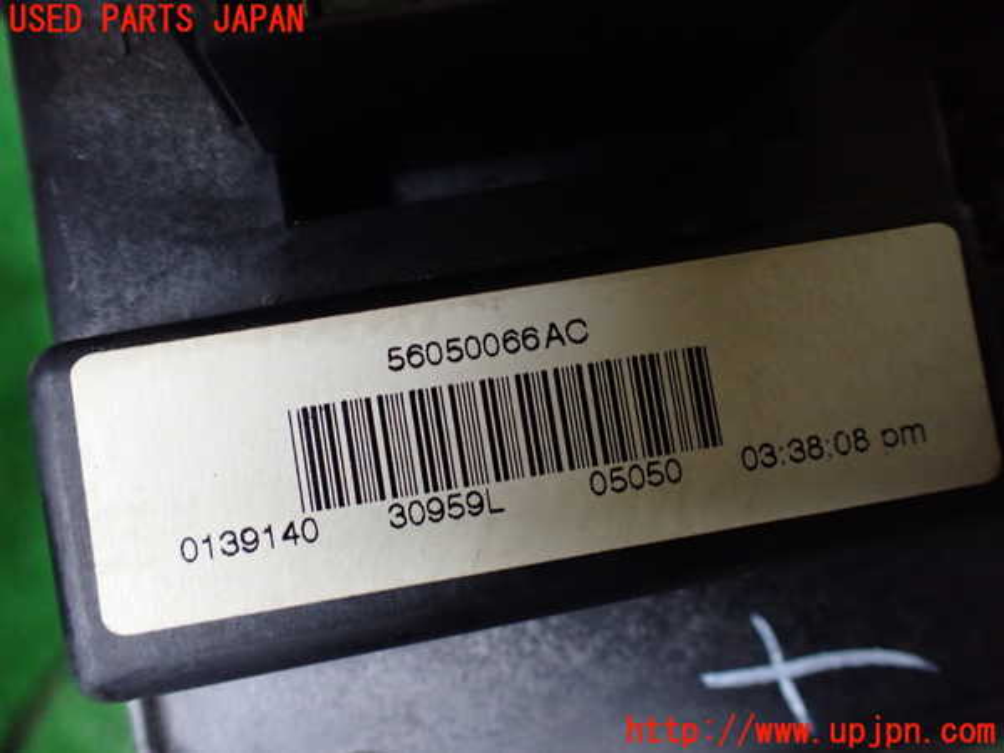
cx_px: 502
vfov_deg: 46.8
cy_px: 376
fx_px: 870
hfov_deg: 60.0
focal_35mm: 30
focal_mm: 5.4
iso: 800
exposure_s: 1/50
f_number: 2.3
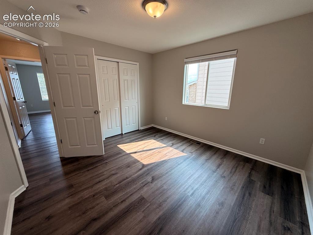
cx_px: 156
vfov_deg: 85.7
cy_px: 118
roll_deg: -0.2
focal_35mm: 14
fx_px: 127
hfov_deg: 102.1
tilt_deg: -13.8
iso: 50
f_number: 2.2
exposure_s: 1/111
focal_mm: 2.22
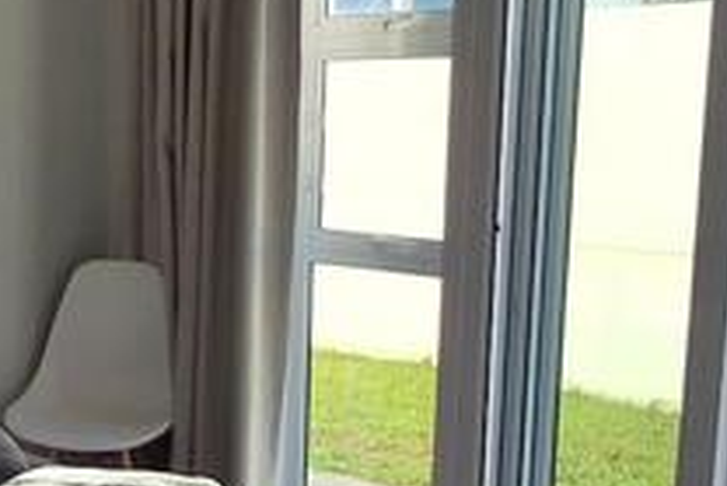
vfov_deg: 21.1
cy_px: 353
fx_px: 1293
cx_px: 24
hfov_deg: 29.6
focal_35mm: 64
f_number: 2.2
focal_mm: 1.64
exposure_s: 1/455
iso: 40
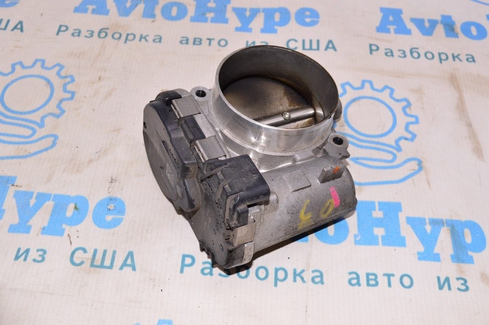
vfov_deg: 33.0
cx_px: 244
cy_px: 162
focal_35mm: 40
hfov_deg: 48.0
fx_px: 550
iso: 1600
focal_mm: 27
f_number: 8
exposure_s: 1/160
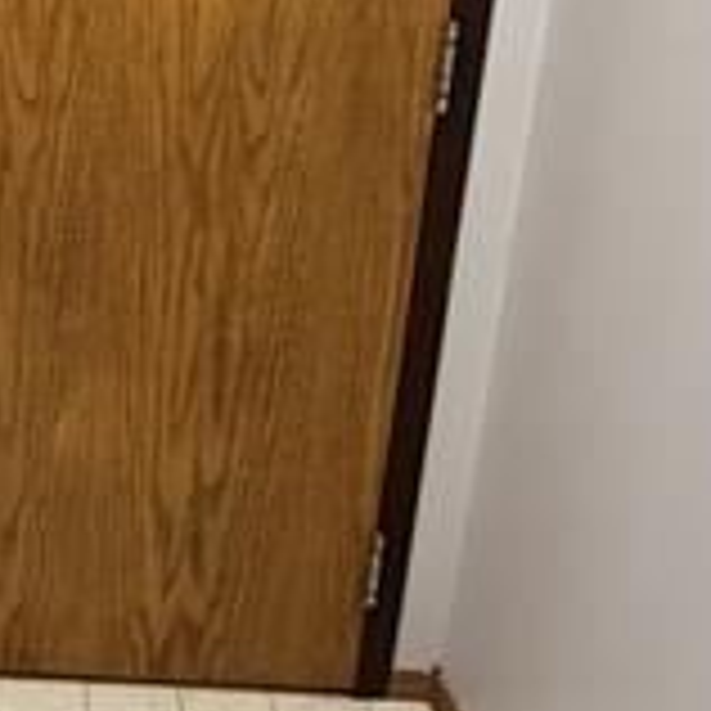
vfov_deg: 28.6
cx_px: -90
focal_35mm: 60
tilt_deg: -19.8
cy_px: 351
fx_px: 1394
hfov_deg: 26.2
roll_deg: -1.3
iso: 400
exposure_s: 1/60
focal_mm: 2.22
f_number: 2.2
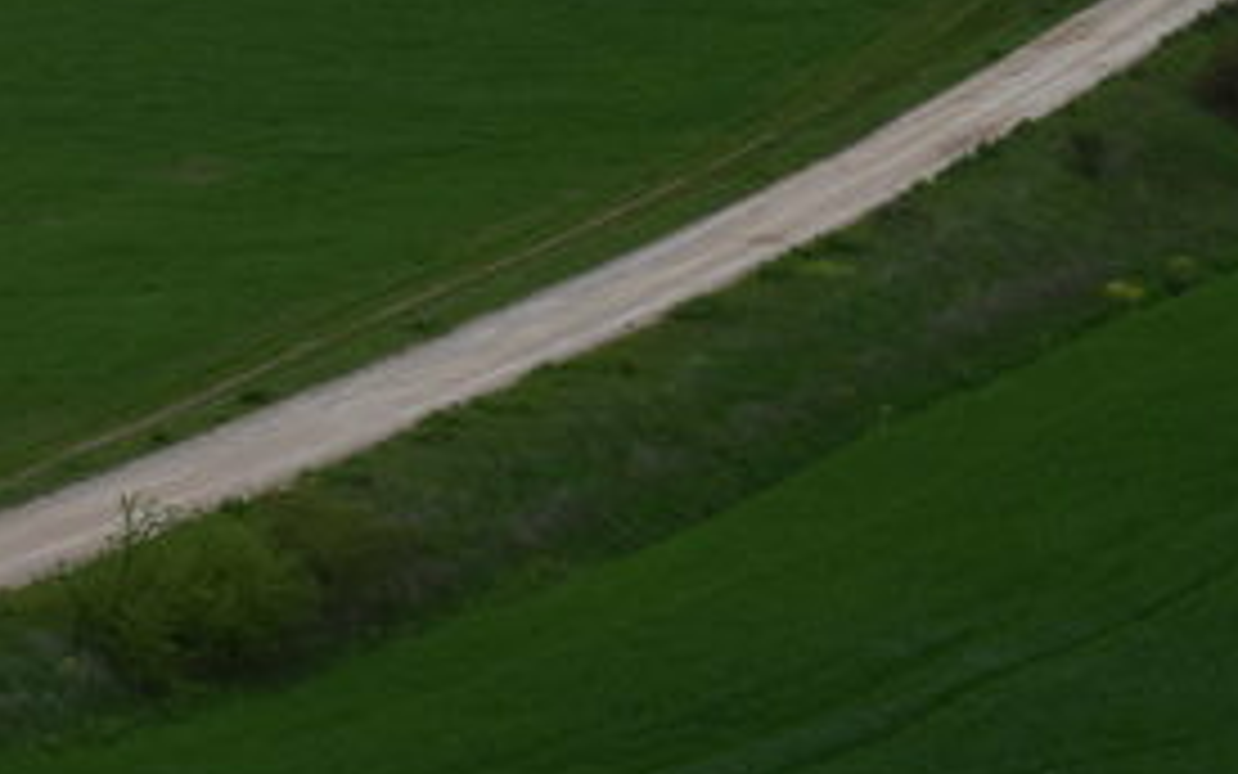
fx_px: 9010
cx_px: -27
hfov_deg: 7.8
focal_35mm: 267
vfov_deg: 4.9
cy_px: 117
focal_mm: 80
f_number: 13
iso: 400
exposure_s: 1/45
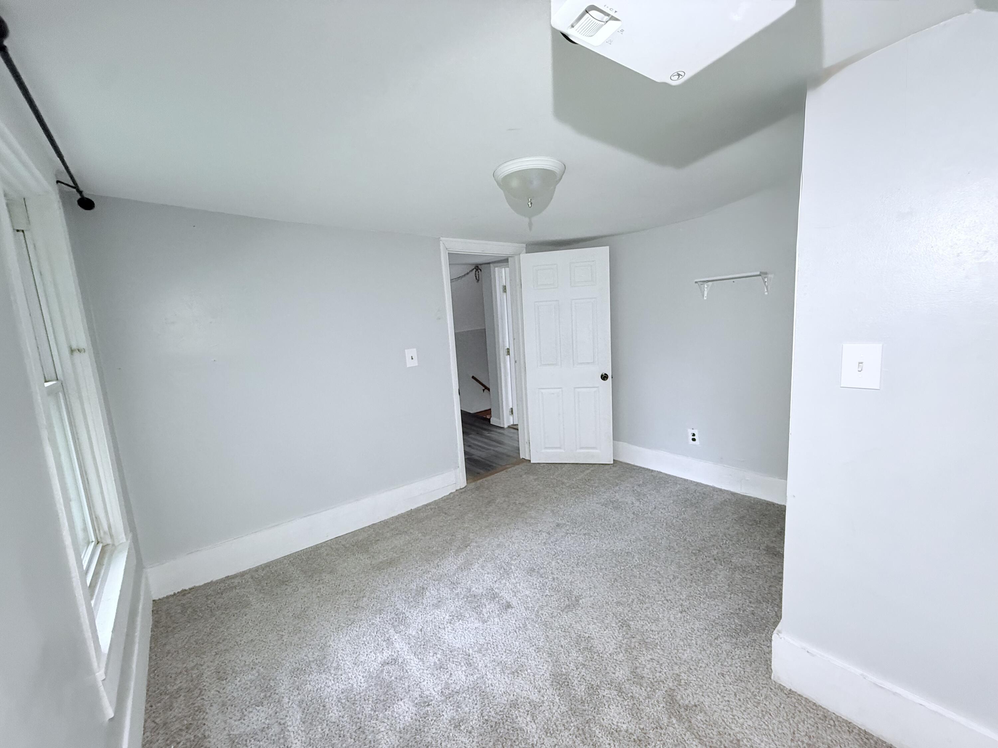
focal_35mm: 14
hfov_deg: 102.1
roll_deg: +4.1
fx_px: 404
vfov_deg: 85.7
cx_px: 499
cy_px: 374
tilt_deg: -8.0
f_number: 2.2
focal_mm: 2.22
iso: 320
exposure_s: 1/75
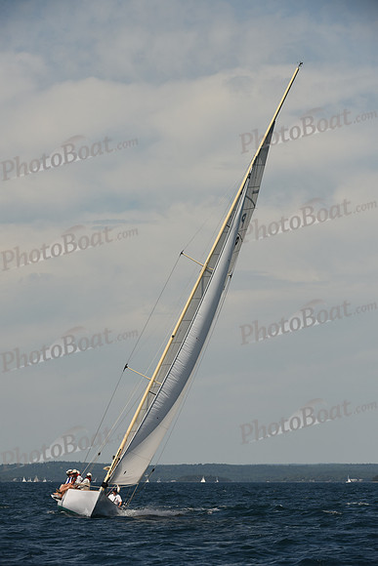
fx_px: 3148
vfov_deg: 10.3
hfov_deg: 6.9
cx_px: 189
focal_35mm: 200
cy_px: 283
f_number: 8
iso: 250
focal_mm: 200
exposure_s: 1/1000
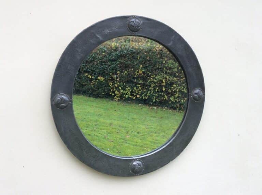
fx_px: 242
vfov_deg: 44.0
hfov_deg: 56.9
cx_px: 131
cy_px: 98
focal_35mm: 32
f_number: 2.4
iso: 50
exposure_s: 1/100
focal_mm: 3.3
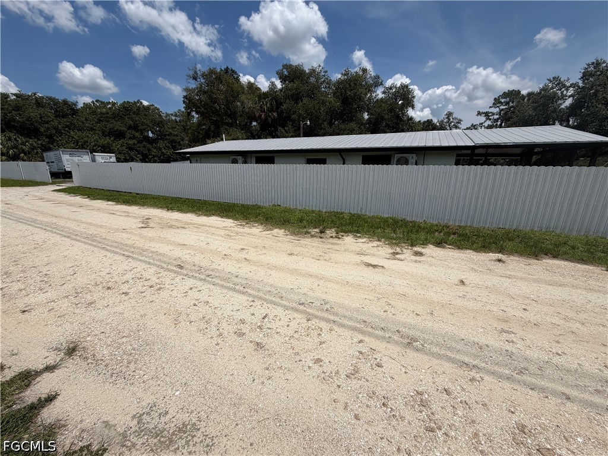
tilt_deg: -13.4
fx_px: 246
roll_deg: -1.1
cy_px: 228
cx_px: 304
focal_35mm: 14
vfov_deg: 85.7
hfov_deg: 102.1
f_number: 2.2
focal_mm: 2.22
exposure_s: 1/2092
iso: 20
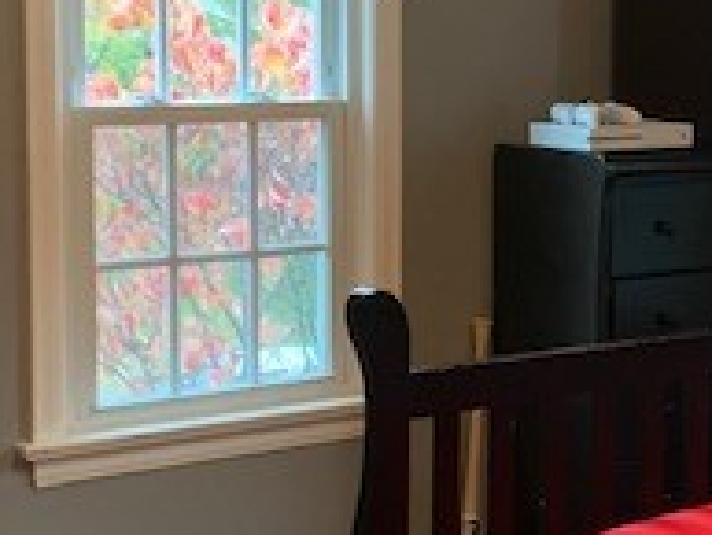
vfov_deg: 17.1
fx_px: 1770
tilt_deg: -3.0
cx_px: 583
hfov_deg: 22.4
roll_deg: -0.5
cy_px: 184
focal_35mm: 86
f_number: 1.8
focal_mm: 4.25
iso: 250
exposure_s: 1/40
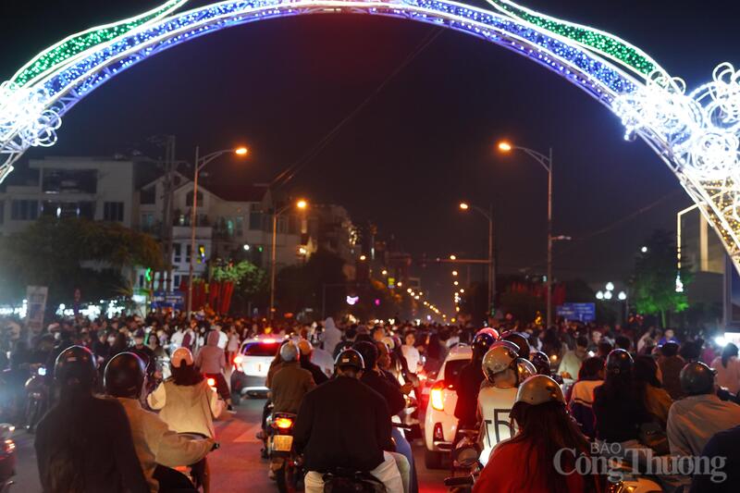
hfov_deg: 42.0
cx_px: 370
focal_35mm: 47
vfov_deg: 28.7
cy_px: 246
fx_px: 964
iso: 5000
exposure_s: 1/60
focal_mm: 46.9
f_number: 4.5
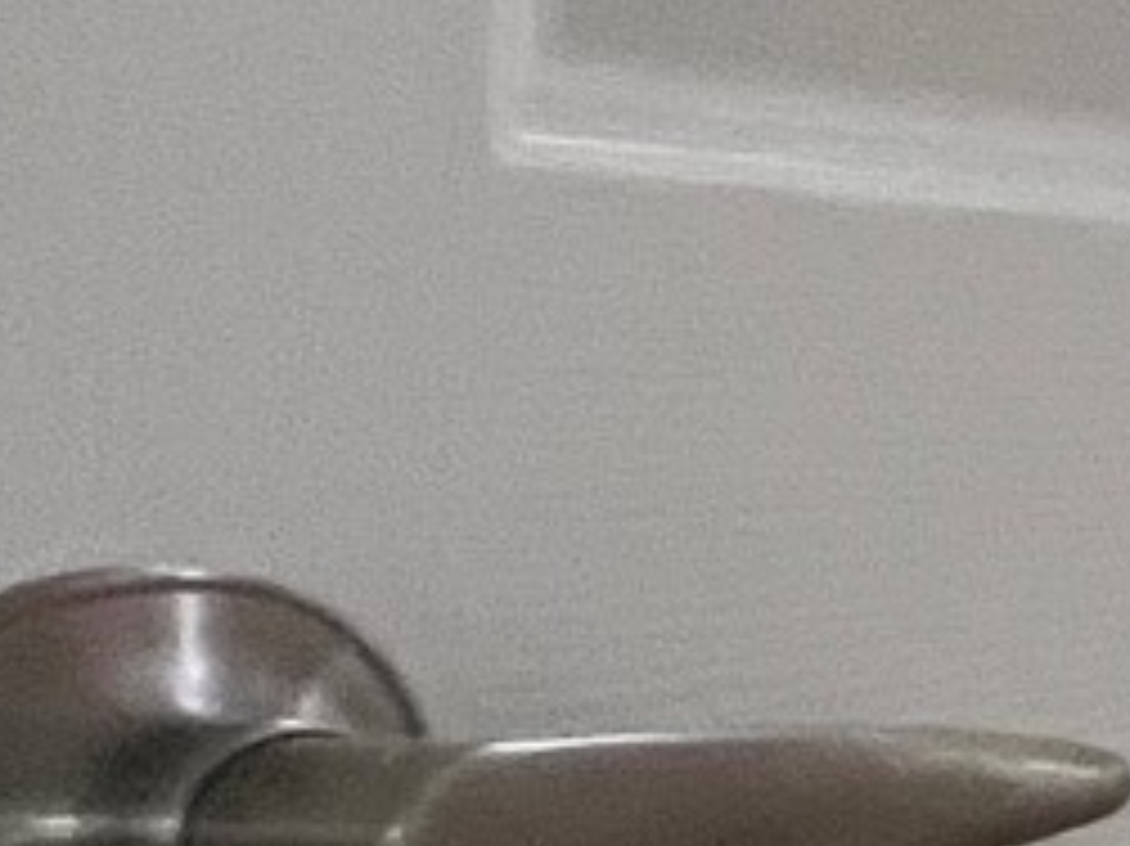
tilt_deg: +1.4
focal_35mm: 83
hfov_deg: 10.8
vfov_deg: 17.8
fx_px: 2708
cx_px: 3575
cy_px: 382
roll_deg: +0.0
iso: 200
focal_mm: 1.57
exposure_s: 1/120
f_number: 1.8
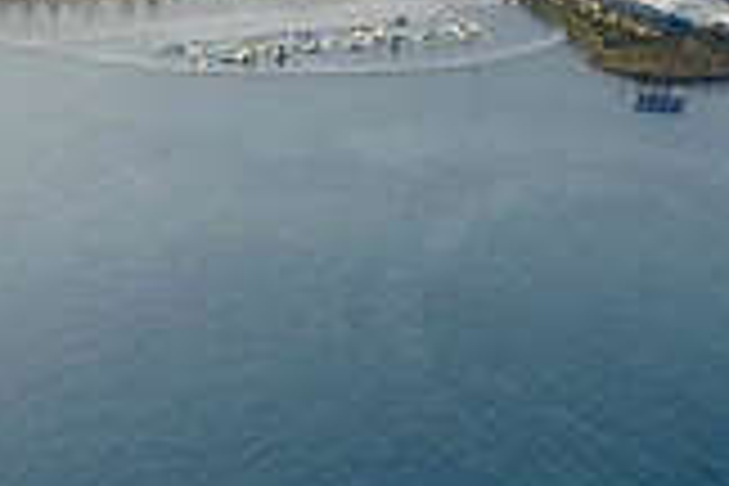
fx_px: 2794
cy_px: -310
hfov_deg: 14.7
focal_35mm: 138
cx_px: 27
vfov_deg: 9.6
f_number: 11
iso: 100
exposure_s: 1/200
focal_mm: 10.26
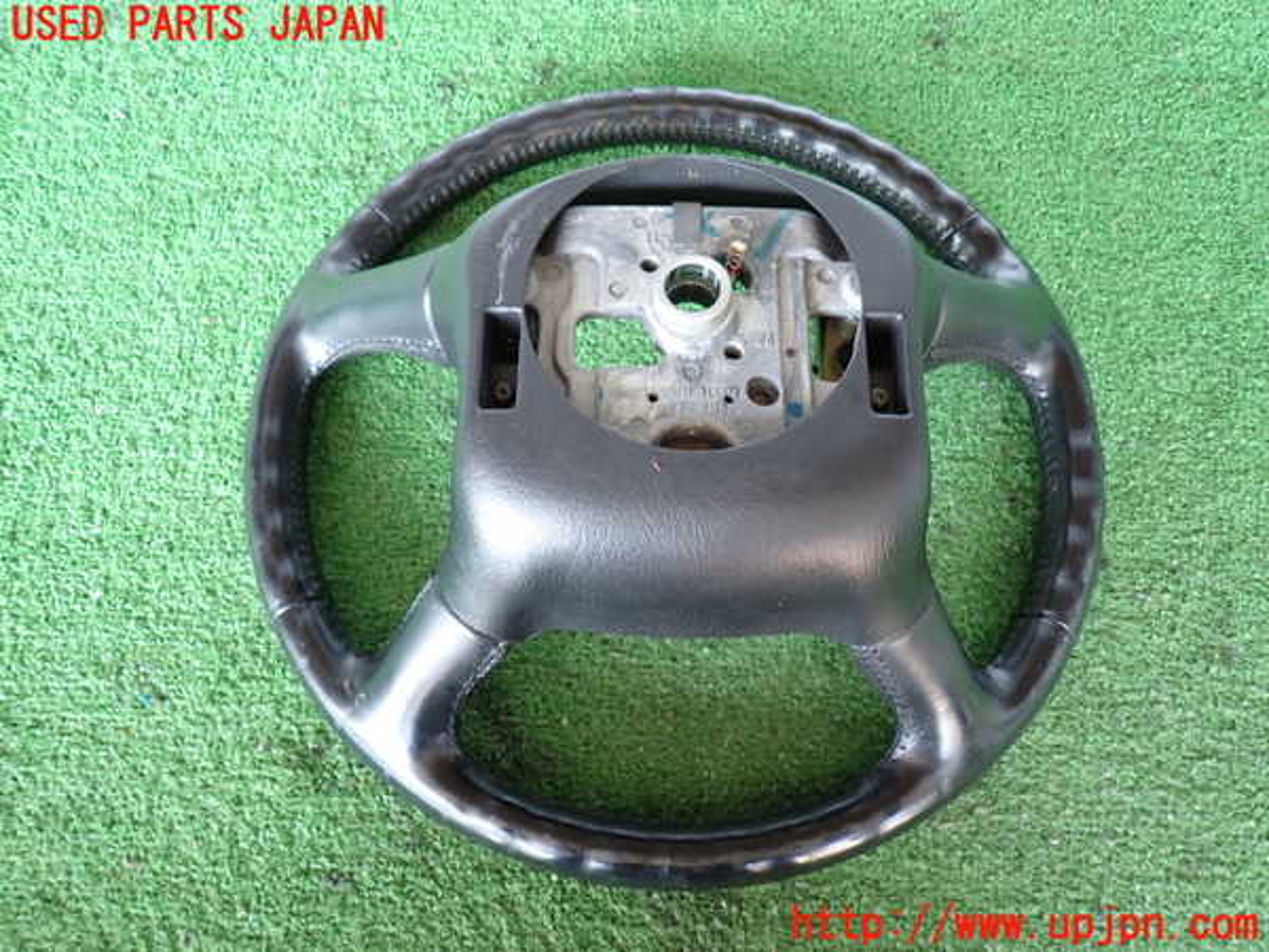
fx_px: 916
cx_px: 634
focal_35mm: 25
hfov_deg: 69.4
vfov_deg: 54.9
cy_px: 476
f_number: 2
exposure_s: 1/40
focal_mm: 4.5
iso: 200
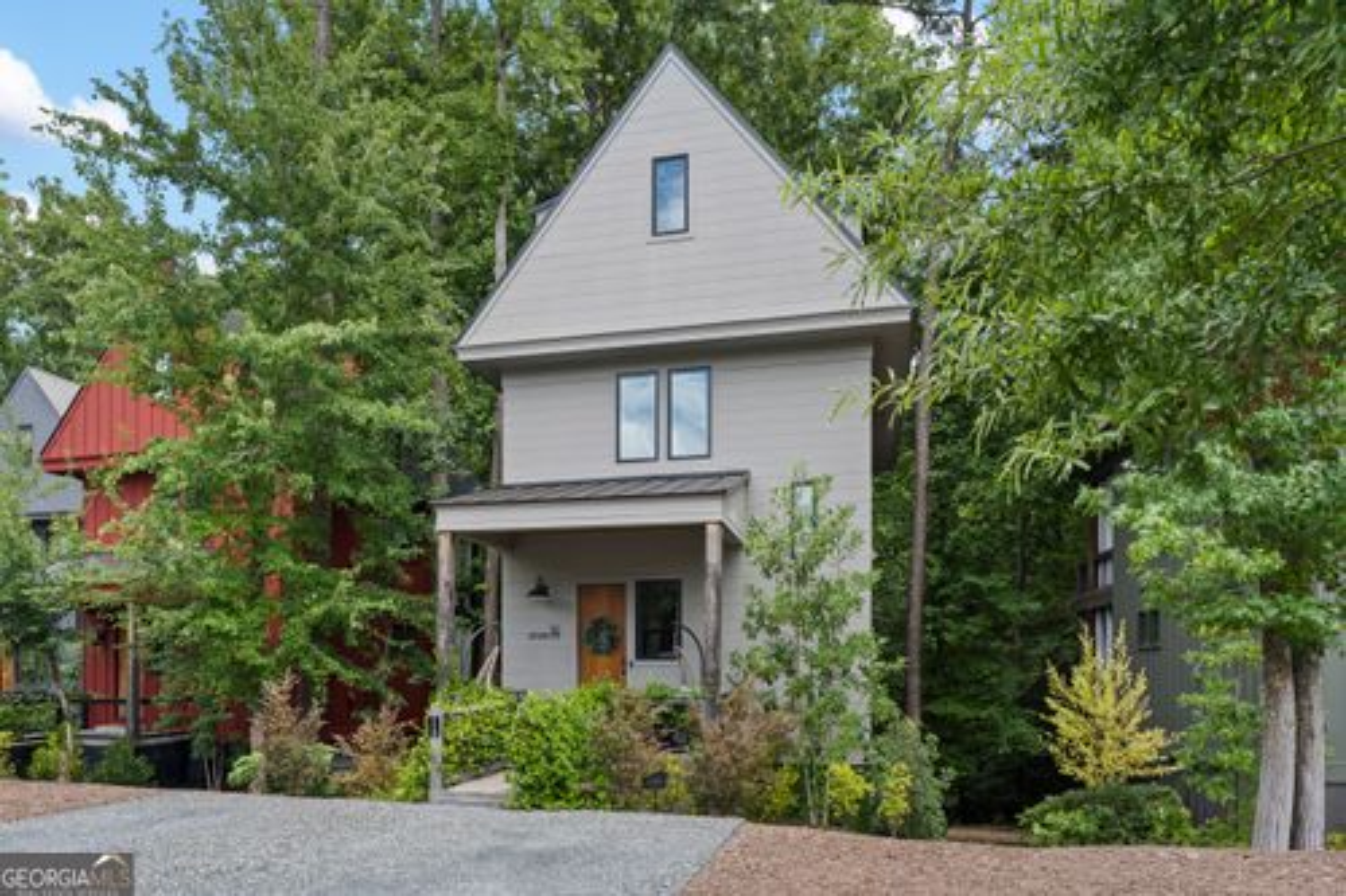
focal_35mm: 16
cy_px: 448
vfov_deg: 73.7
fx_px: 598
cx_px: 673
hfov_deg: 96.8
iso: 160
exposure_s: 4
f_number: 9
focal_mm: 16
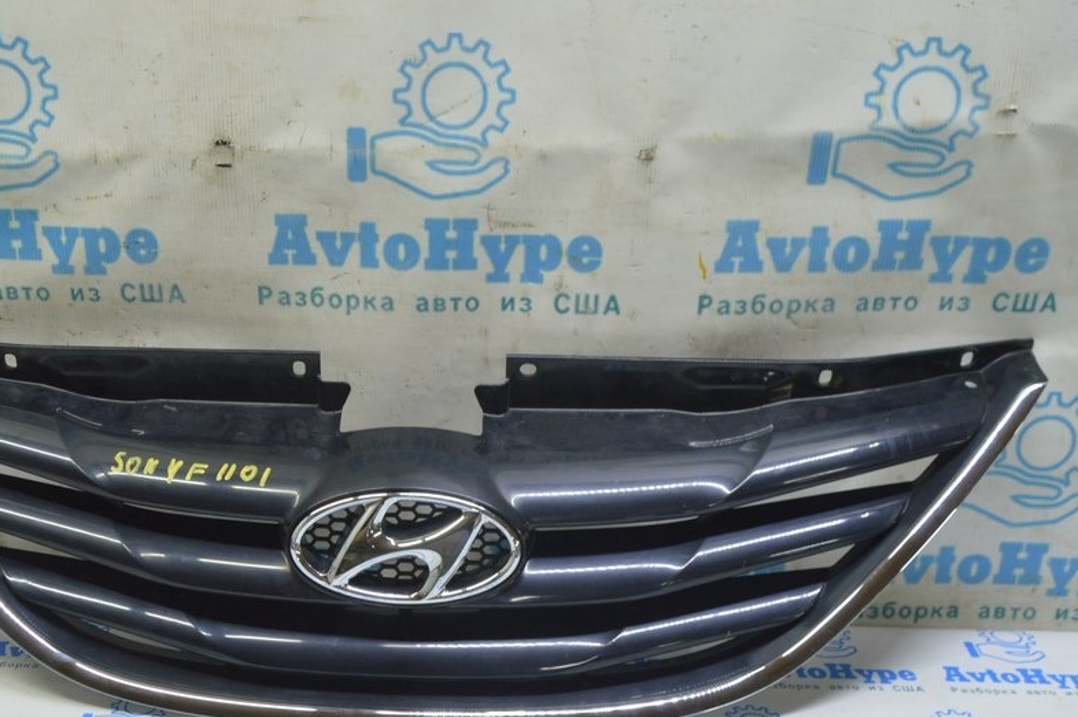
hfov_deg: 45.0
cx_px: 388
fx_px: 1287
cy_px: 393
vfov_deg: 31.1
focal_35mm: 43
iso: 400
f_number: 5.6
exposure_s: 1/20
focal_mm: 22
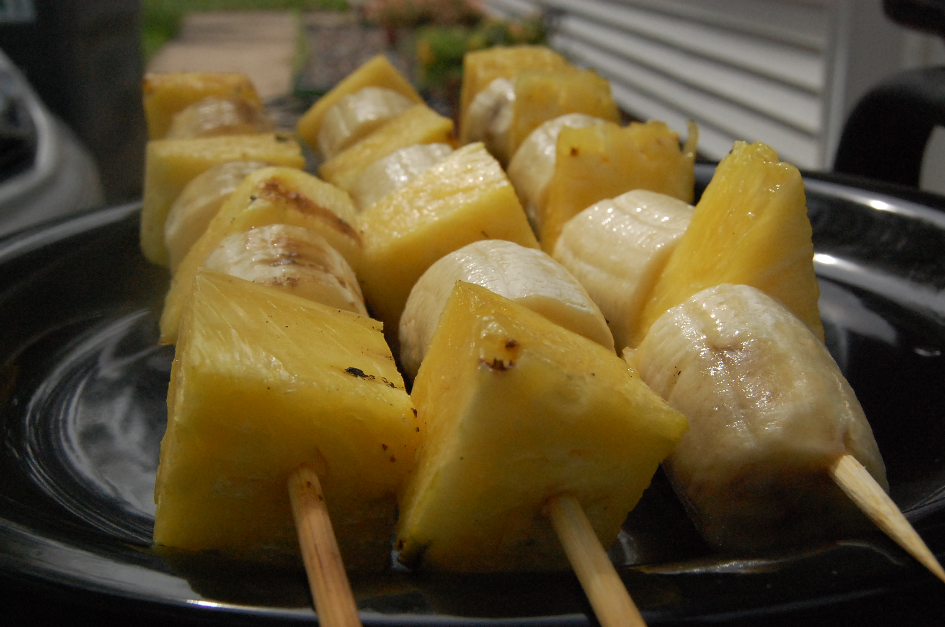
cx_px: 472
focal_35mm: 46
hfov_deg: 42.4
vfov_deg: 28.8
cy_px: 314
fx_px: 1219
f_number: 14
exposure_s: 1/1600
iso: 1600
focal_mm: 31
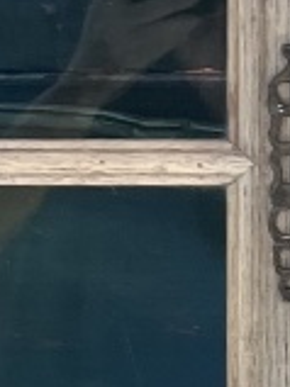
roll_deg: -0.6
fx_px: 2192
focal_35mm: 196
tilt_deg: -10.9
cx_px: 292
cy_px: 358
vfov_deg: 10.0
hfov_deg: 7.5
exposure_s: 1/113
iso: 125
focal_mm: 5.1
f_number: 1.6
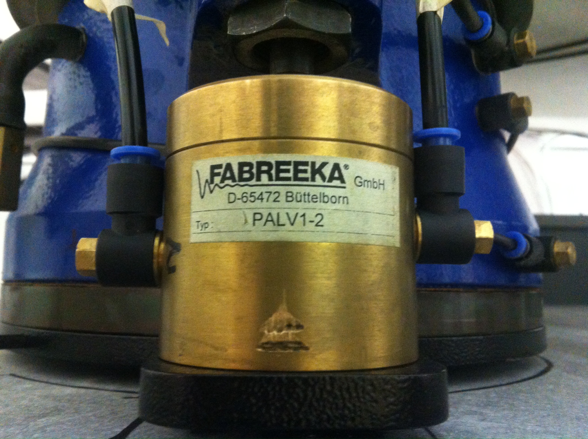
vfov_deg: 40.6
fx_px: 594
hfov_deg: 52.7
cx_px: 294
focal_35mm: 35
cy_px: 220
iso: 500
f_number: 2.8
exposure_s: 1/15
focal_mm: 3.85
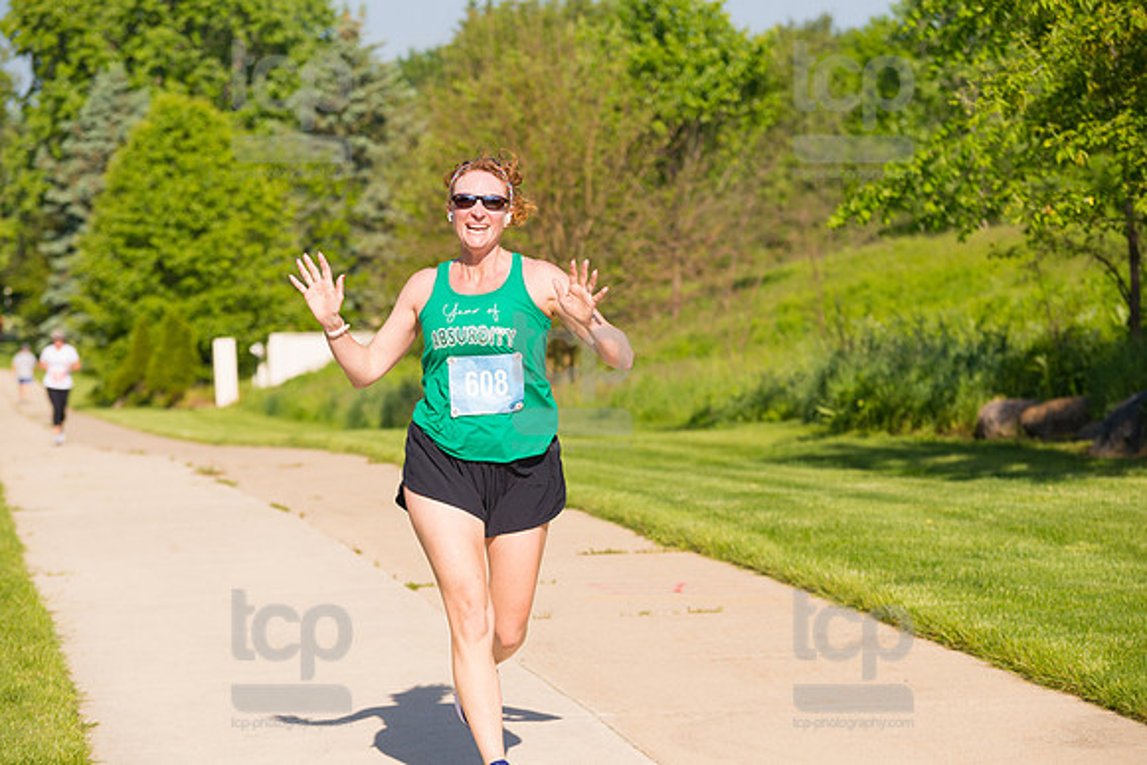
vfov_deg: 11.4
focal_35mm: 120
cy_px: 382
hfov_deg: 17.1
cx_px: 574
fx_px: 3824
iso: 400
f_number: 5.6
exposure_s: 1/2000
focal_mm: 120
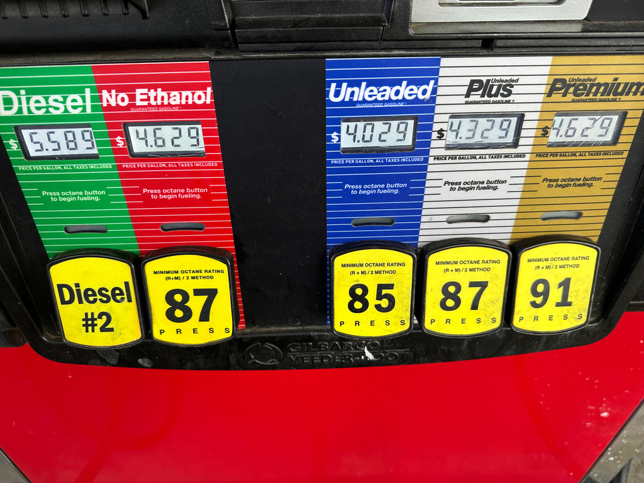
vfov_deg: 56.8
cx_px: 322
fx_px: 446
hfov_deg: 71.6
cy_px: 242
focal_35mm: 24
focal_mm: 6.9
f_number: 1.8
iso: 80
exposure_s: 1/268
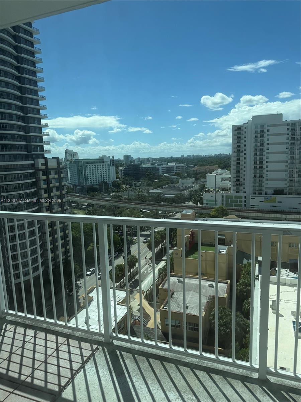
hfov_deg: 56.8
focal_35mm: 24
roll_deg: +1.3
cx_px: 150
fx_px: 278
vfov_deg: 71.6
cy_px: 201
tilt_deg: -7.7
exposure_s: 1/6711
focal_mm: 6.76
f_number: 1.78
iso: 80
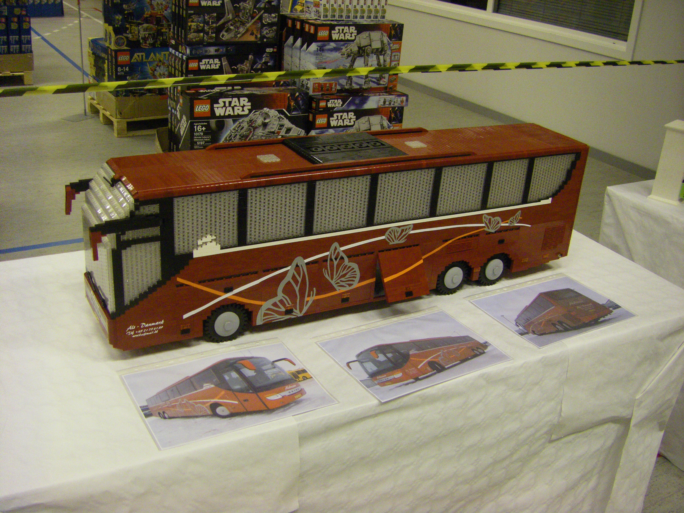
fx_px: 751
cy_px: 256
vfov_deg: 37.7
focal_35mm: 38
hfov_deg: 49.0
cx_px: 342
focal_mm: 6.3
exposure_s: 1/50
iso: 500
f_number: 3.5
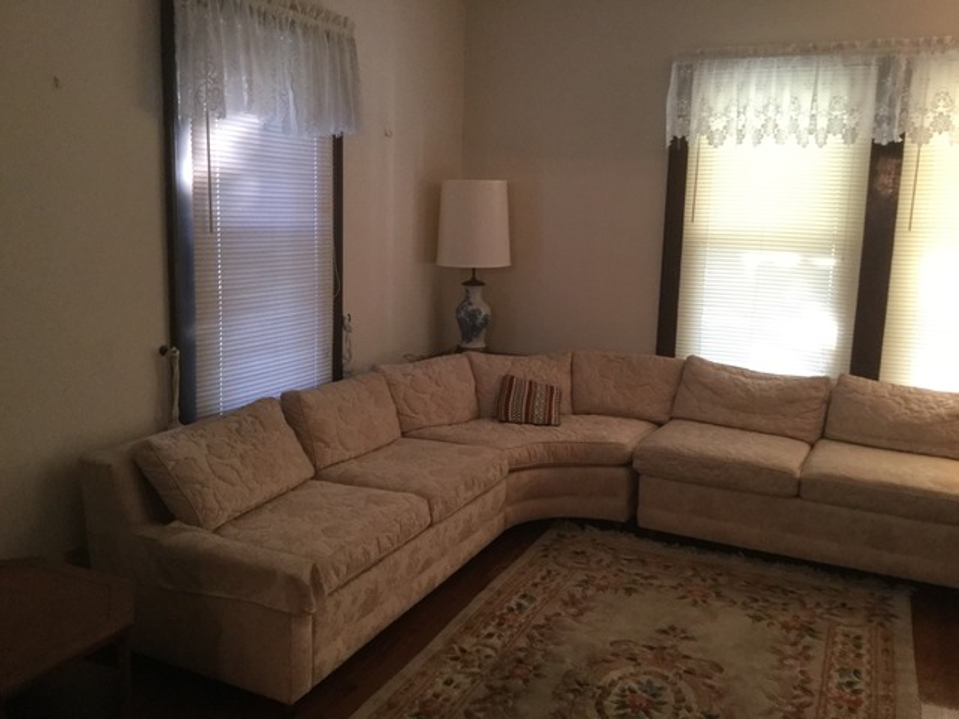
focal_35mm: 31
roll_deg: -1.5
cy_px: 360
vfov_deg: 45.4
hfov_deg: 58.4
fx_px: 859
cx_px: 480
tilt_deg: -9.9
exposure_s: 1/24
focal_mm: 3.3
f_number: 2.4
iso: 200
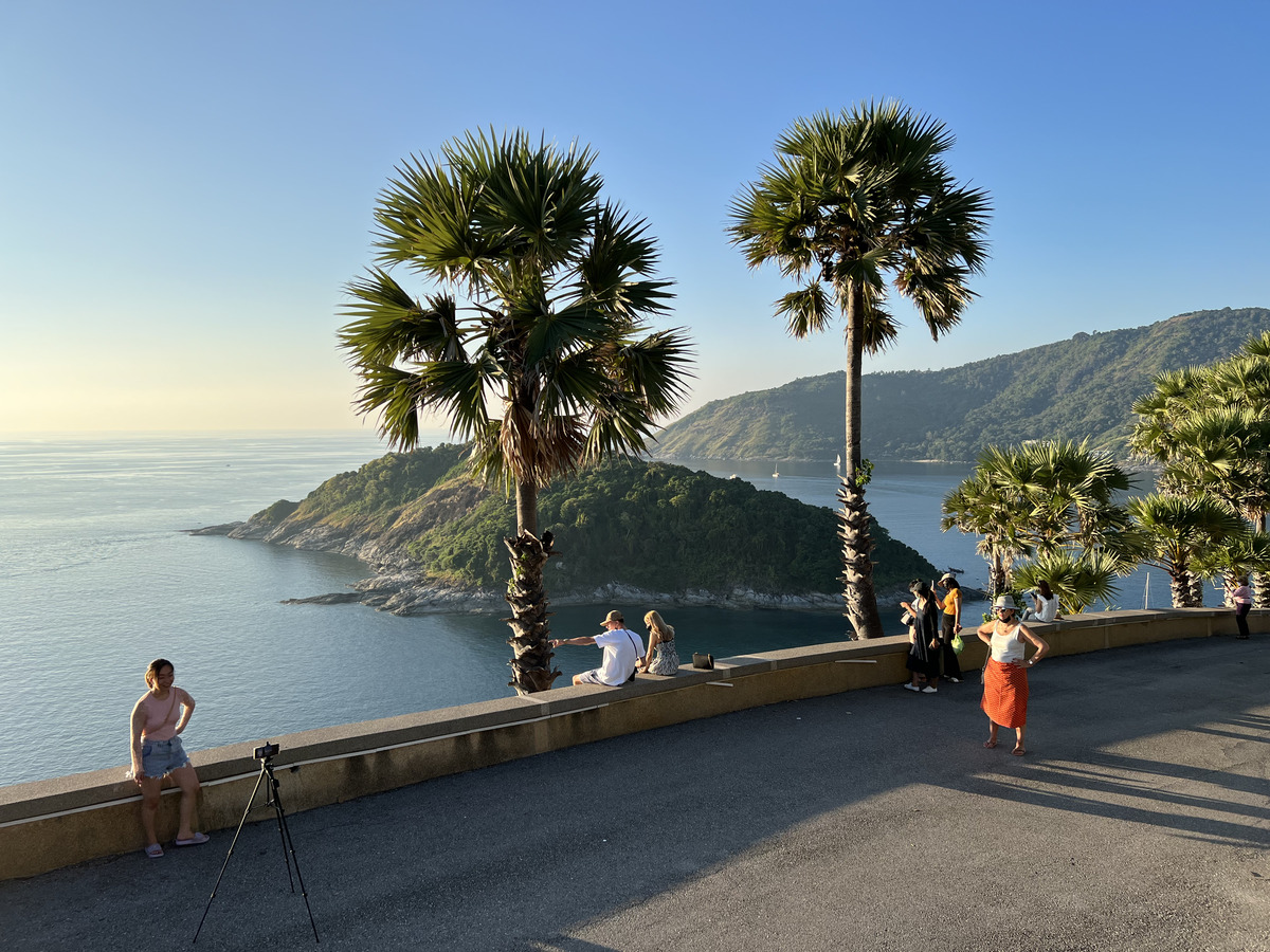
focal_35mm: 26
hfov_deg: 67.3
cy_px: 476
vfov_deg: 53.1
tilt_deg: -4.3
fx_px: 954
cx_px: 635
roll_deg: +0.7
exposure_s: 1/3257
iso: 50
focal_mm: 5.7
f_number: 1.5
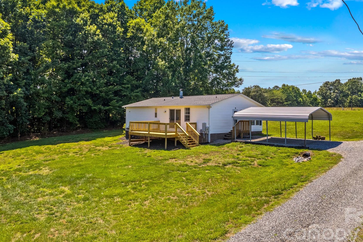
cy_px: 102
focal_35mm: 27
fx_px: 272
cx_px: 192
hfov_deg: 67.4
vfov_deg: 47.7
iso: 120
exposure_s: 1/1250
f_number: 2.8
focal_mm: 8.38
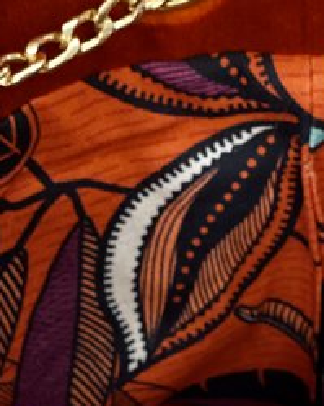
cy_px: 404
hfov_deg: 9.5
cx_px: 254
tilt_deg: -48.4
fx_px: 1955
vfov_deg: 11.7
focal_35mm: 163
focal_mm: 6
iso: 250
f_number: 2
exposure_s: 1/122
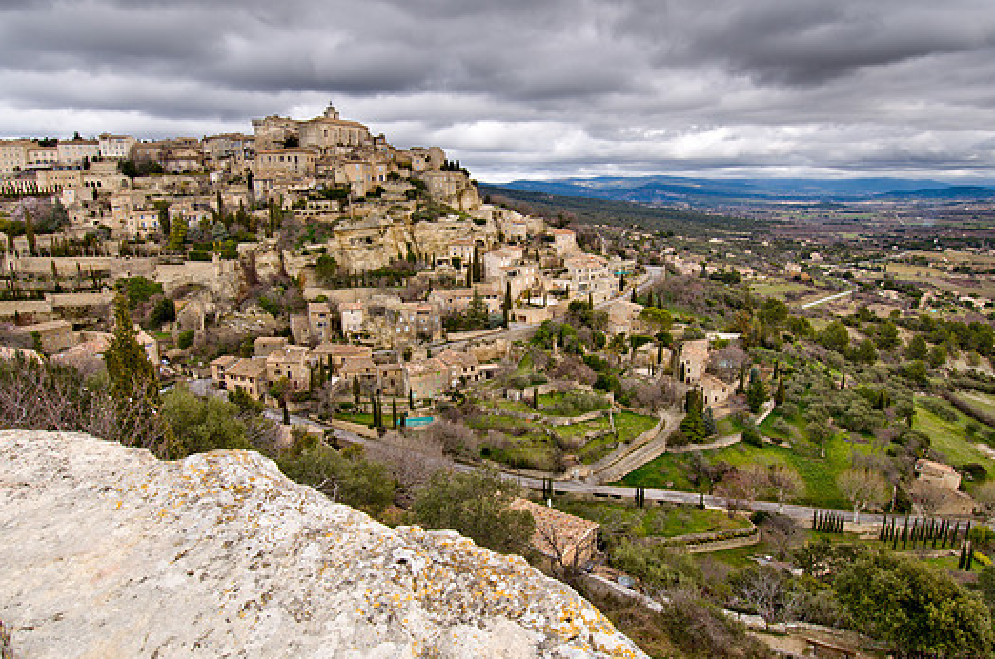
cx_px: 490
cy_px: 329
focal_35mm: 20
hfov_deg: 84.1
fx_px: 552
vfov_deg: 61.7
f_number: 8
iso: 200
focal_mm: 12
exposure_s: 1/250
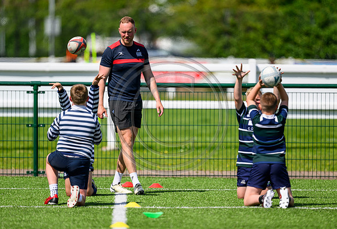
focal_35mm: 429
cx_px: 182
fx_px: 4041
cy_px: 109
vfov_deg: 3.2
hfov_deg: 4.8
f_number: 3.2
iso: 250
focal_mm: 400
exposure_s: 1/5000
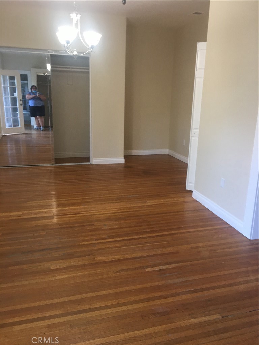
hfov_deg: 48.2
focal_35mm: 29
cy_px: 172
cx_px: 130
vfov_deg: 61.7
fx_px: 289
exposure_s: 1/15
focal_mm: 4.15
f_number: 2.2
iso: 40
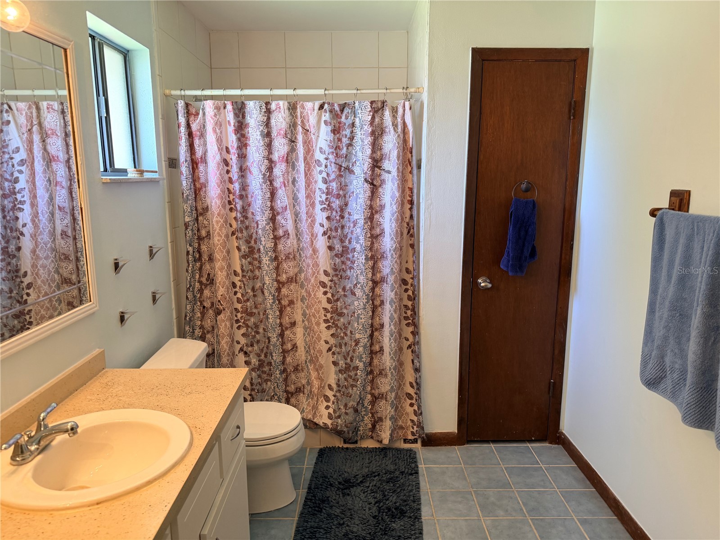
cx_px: 360
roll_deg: +1.6
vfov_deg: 56.8
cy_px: 270
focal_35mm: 24
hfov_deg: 71.6
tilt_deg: -9.3
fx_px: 499
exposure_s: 1/60
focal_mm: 6.76
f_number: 1.78
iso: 160
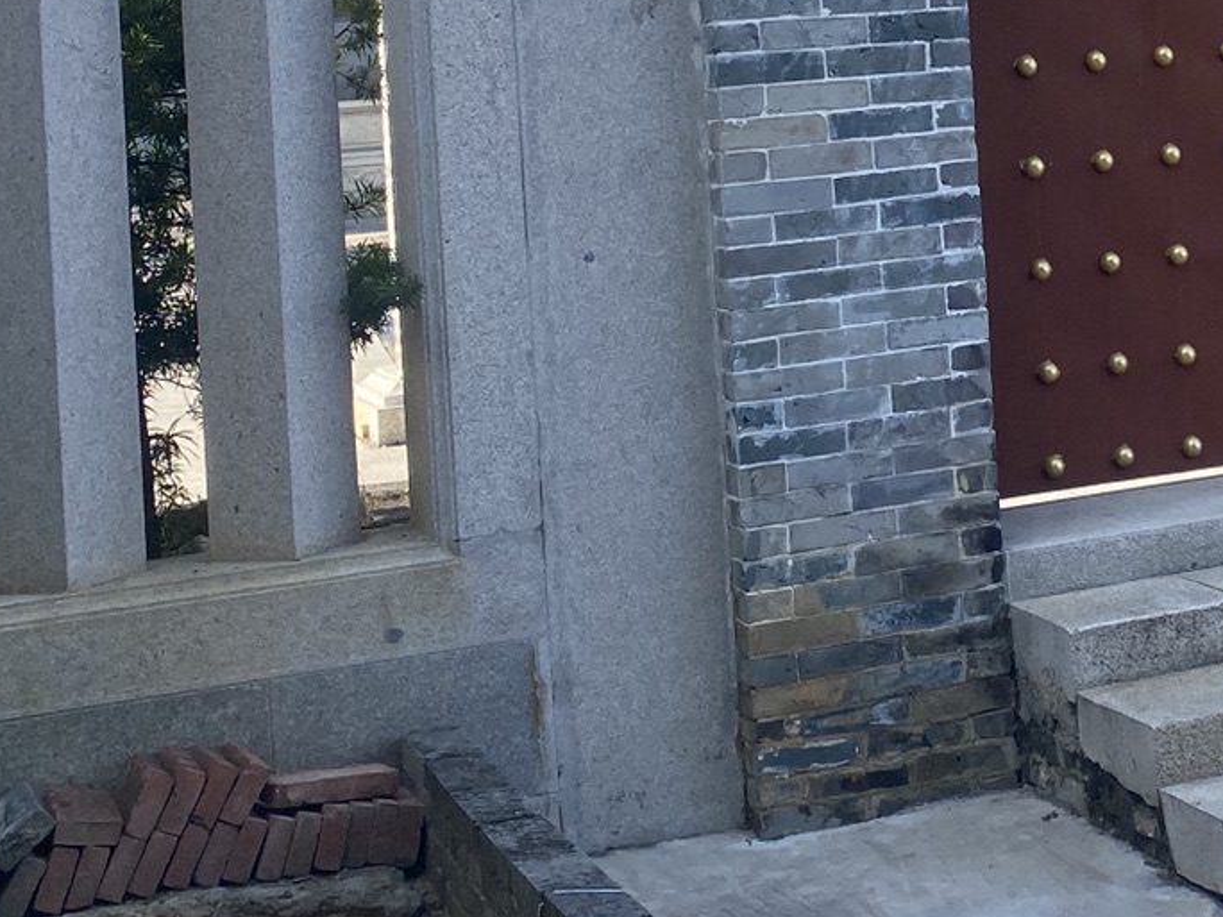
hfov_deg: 24.5
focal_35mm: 76
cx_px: 1225
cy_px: -86
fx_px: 2685
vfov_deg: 18.7
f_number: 1.8
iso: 32
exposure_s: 1/949
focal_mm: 4.25
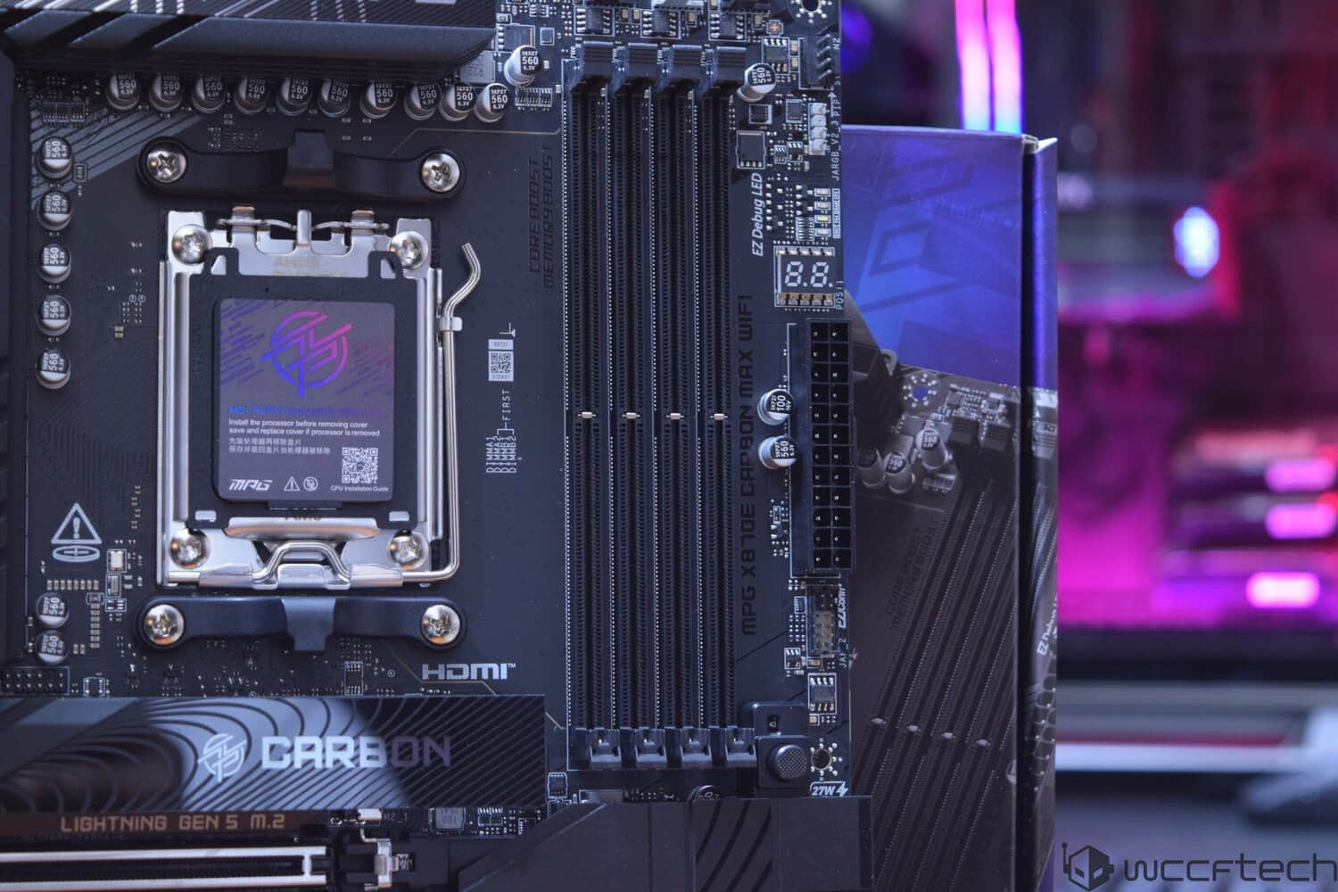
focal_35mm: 82
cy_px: 446
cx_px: 669
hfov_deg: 24.6
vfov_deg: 16.6
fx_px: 3066
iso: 1600
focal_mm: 55
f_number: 5.6
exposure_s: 1/6
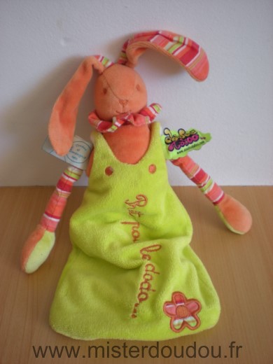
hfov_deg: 37.7
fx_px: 400
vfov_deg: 49.0
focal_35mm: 38
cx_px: 136
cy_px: 182
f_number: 3.1
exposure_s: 1/56.4
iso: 127
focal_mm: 6.3
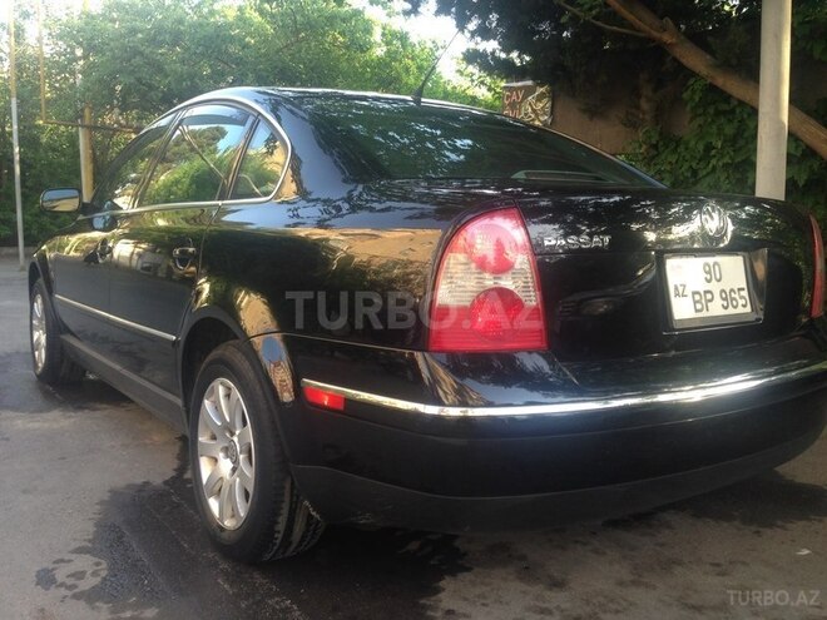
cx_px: 414
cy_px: 310
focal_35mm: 33
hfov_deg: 55.4
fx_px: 788
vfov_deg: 42.9
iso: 50
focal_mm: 4.12
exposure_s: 1/60
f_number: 2.4
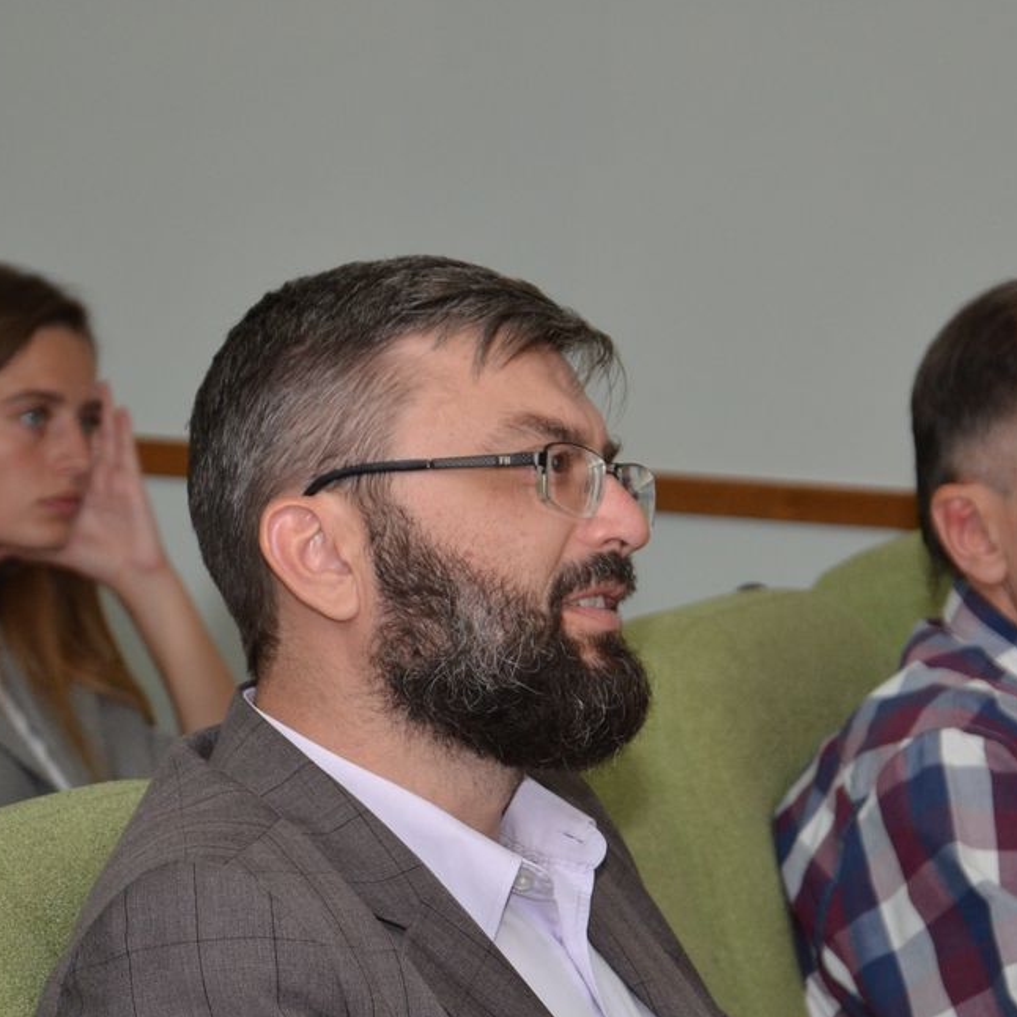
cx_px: 529
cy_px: 643
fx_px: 6878
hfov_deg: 8.5
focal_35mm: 207
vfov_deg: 8.5
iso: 500
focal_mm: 75
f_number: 5.3
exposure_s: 1/250
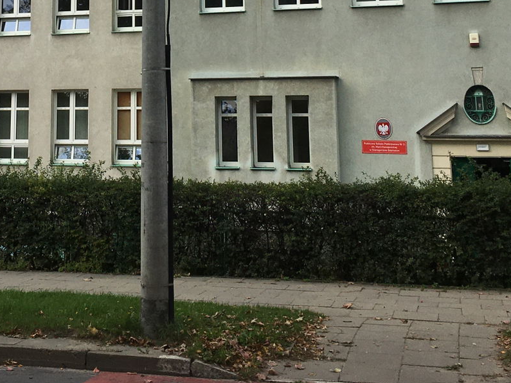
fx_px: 1034
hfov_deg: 27.1
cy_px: -46
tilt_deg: +12.8
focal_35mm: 70
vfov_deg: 20.0
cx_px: 85
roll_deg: -1.0
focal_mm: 4.15
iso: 25
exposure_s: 1/1832
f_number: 2.2
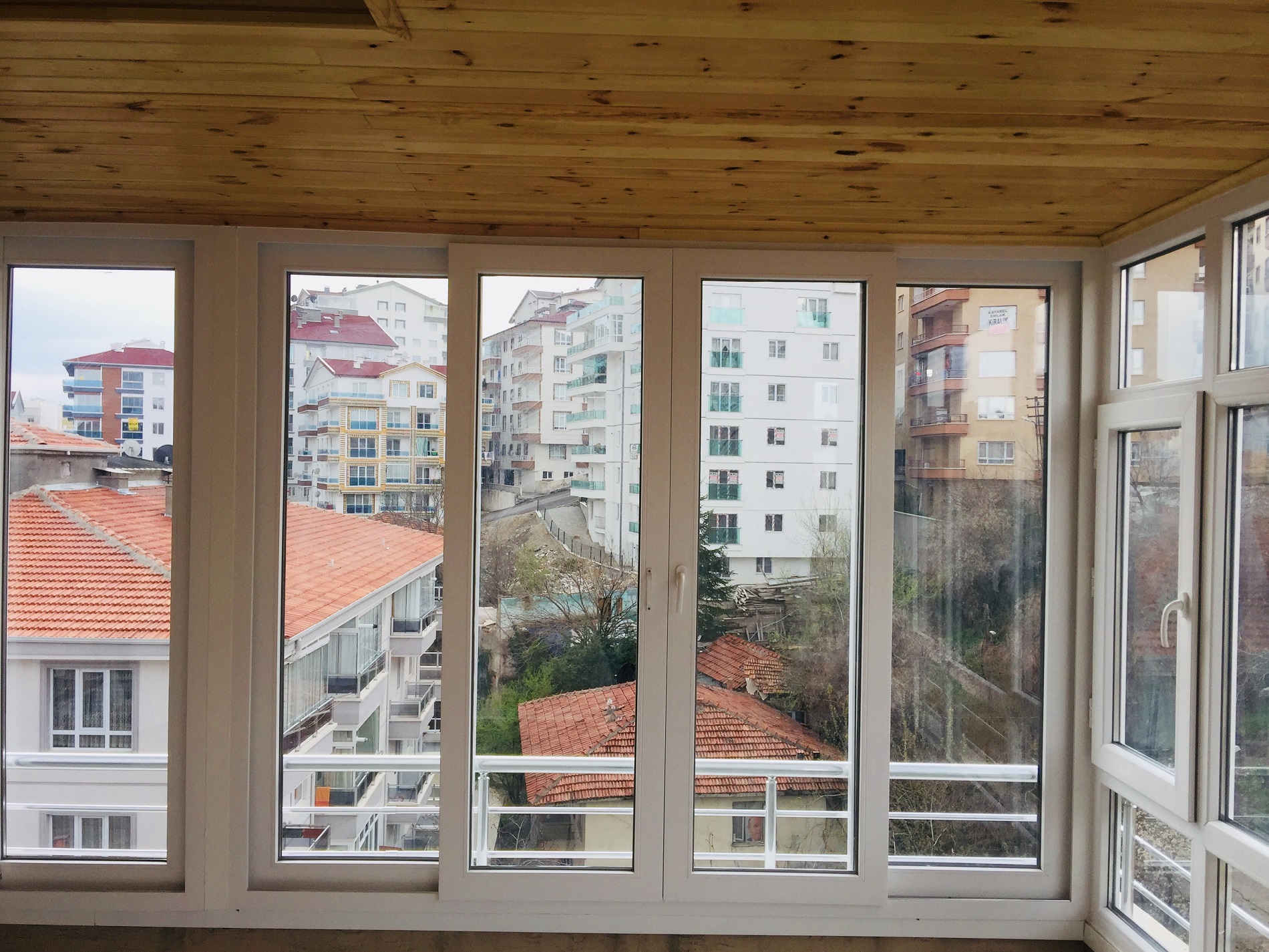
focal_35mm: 29
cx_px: 634
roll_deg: -1.6
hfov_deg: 61.7
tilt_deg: -0.2
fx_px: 1063
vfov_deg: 48.2
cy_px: 476
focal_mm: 4.15
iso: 32
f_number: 2.2
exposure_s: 1/299
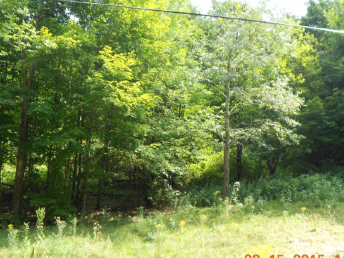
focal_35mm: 38
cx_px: 186
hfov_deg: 48.9
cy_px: 137
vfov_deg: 37.8
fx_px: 378
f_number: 3.6
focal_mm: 5.8
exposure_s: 1/125
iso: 80
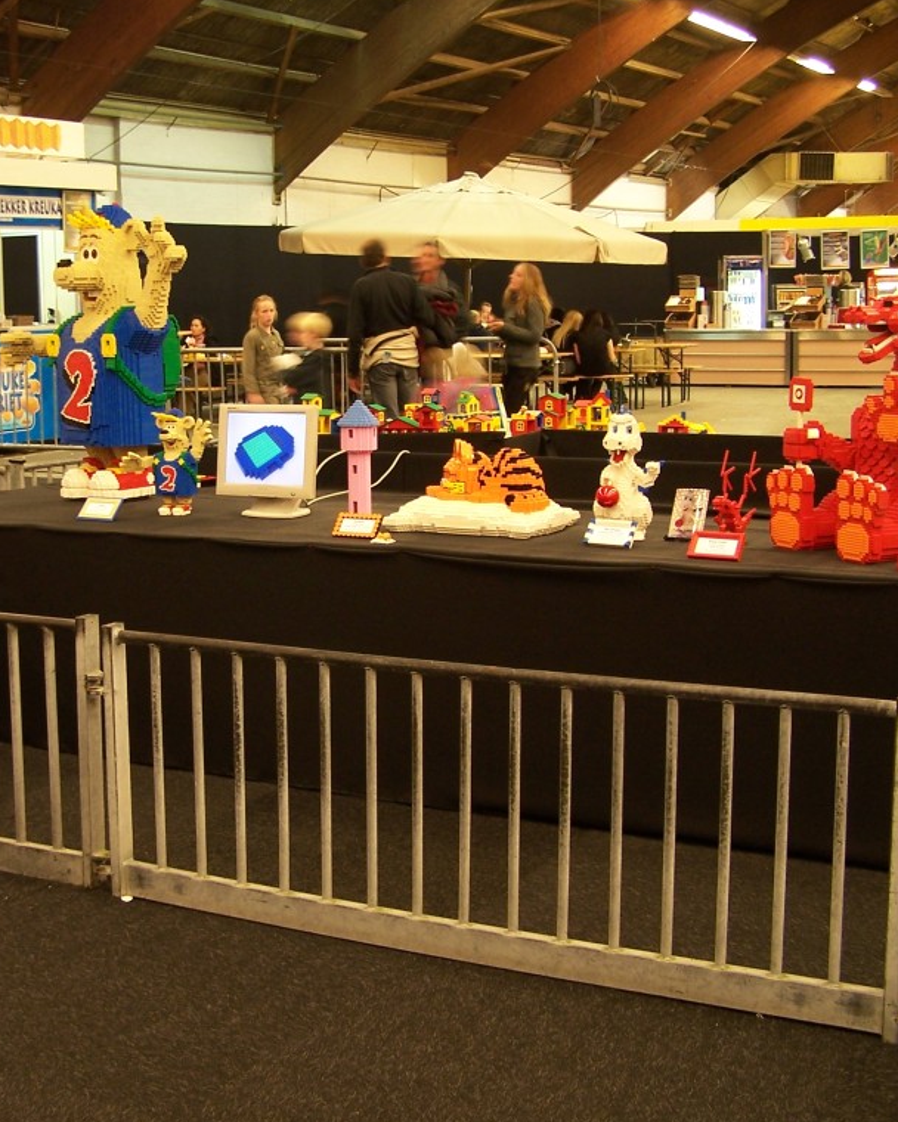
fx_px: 1661
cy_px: 562
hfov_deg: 30.1
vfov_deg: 37.3
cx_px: 331
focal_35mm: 50
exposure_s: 1/2
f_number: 2.8
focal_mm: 6.3
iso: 80
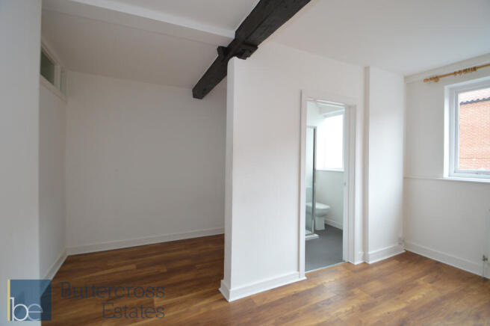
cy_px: 163
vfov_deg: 77.2
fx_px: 204
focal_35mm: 15
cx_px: 245
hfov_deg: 100.4
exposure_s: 1/60
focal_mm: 10
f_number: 4
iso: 400
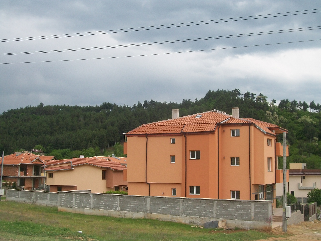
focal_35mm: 45
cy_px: 120
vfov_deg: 32.2
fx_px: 417
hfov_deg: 42.1
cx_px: 160
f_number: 3
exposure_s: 1/400
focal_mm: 7.6
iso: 80
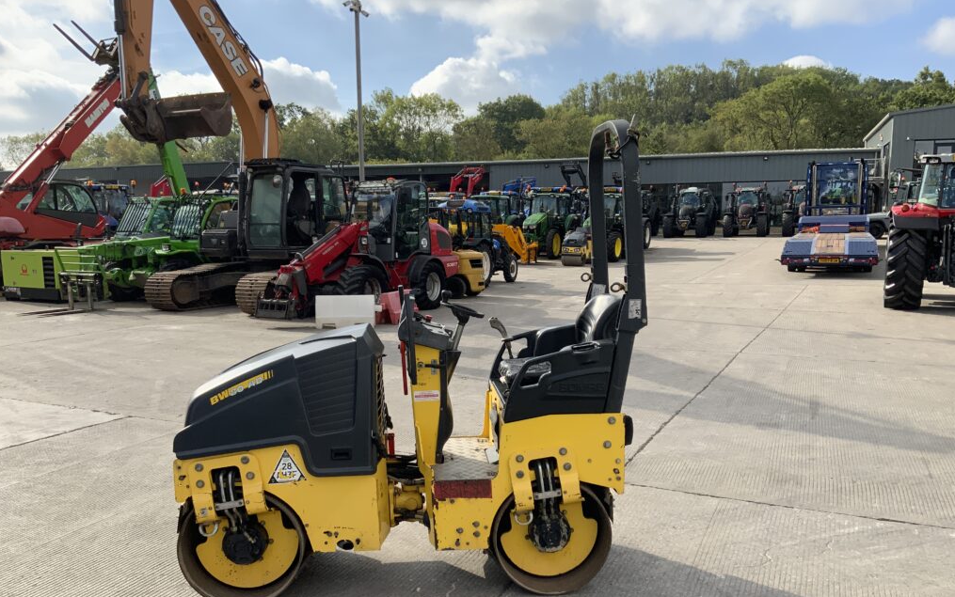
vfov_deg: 40.5
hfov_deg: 61.2
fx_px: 807
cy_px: 345
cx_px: 476
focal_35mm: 31
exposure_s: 1/1311
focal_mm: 3
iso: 16
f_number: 1.8
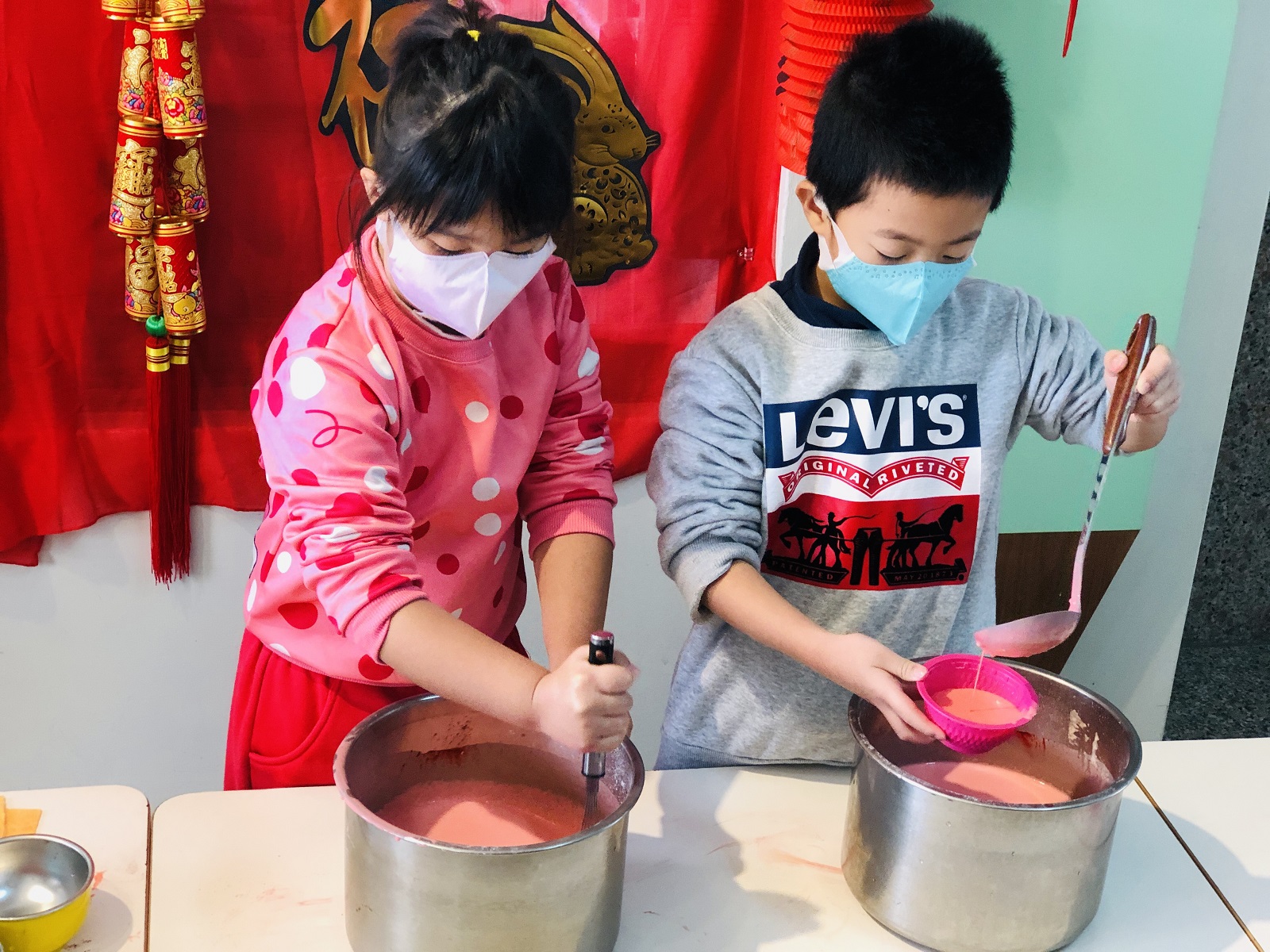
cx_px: 635
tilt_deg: -26.4
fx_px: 2091
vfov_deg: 25.7
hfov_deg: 33.8
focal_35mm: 57
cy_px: 476
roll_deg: -4.5
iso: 400
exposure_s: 1/120
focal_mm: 6.6
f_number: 2.8
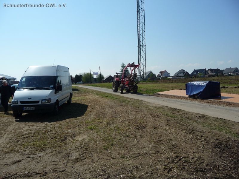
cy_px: 90
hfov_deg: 63.4
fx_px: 193
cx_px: 120
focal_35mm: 28
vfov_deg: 49.7
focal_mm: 4.7
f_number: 8
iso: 100
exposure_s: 1/400
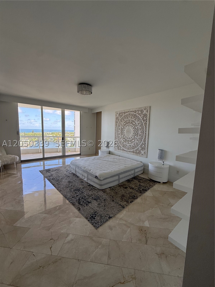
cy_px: 144
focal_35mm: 14
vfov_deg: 102.1
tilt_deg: -6.0
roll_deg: -2.1
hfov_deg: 85.7
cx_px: 108
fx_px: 116
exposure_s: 1/99
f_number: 2.2
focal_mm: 2.22
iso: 160
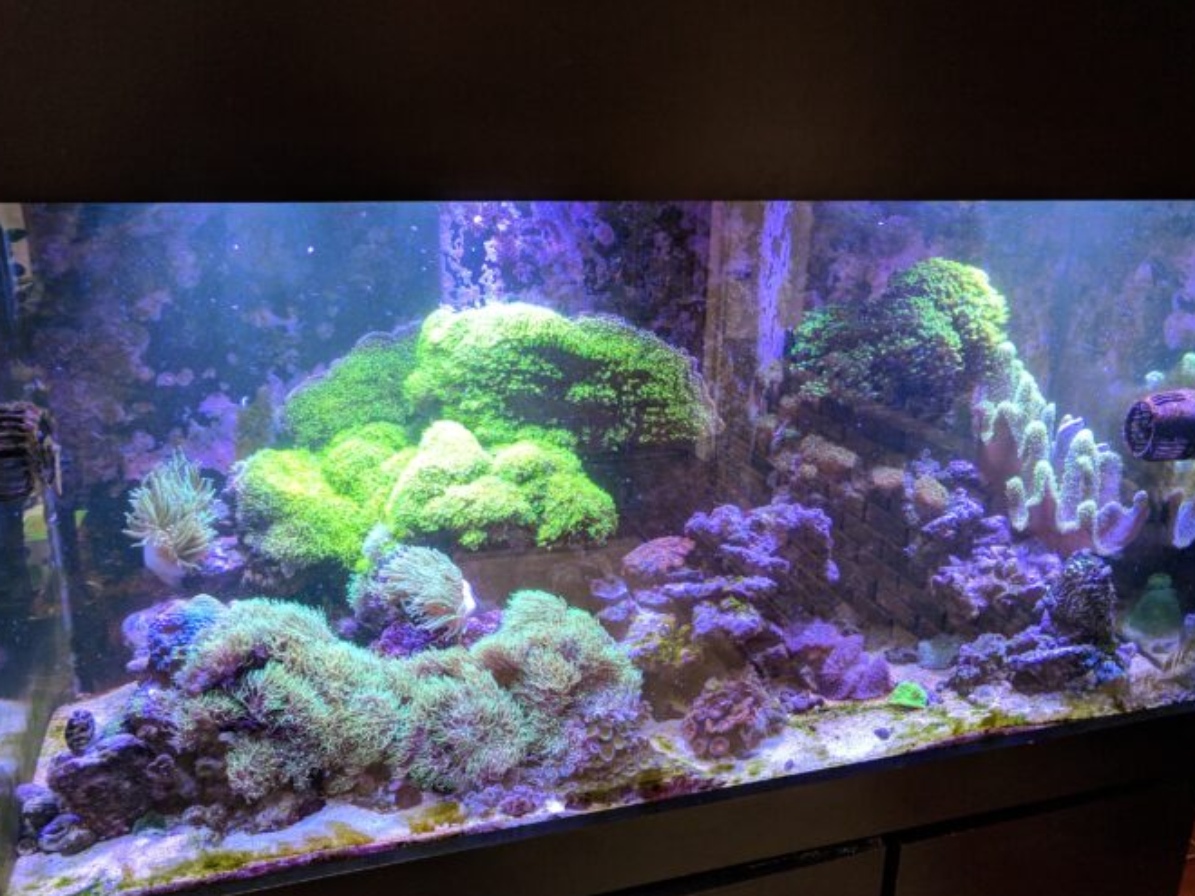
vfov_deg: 49.7
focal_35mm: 28
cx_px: 589
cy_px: 450
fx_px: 967
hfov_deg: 63.4
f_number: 2
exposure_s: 1/60
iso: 256
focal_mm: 4.67
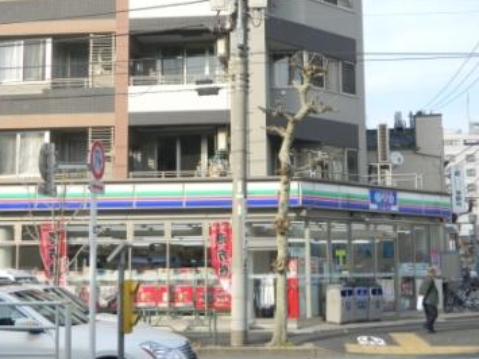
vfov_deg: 25.2
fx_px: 802
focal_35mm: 58
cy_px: 158
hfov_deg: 33.2
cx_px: 243
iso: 200
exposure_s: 1/498
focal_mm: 8.3
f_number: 4.1
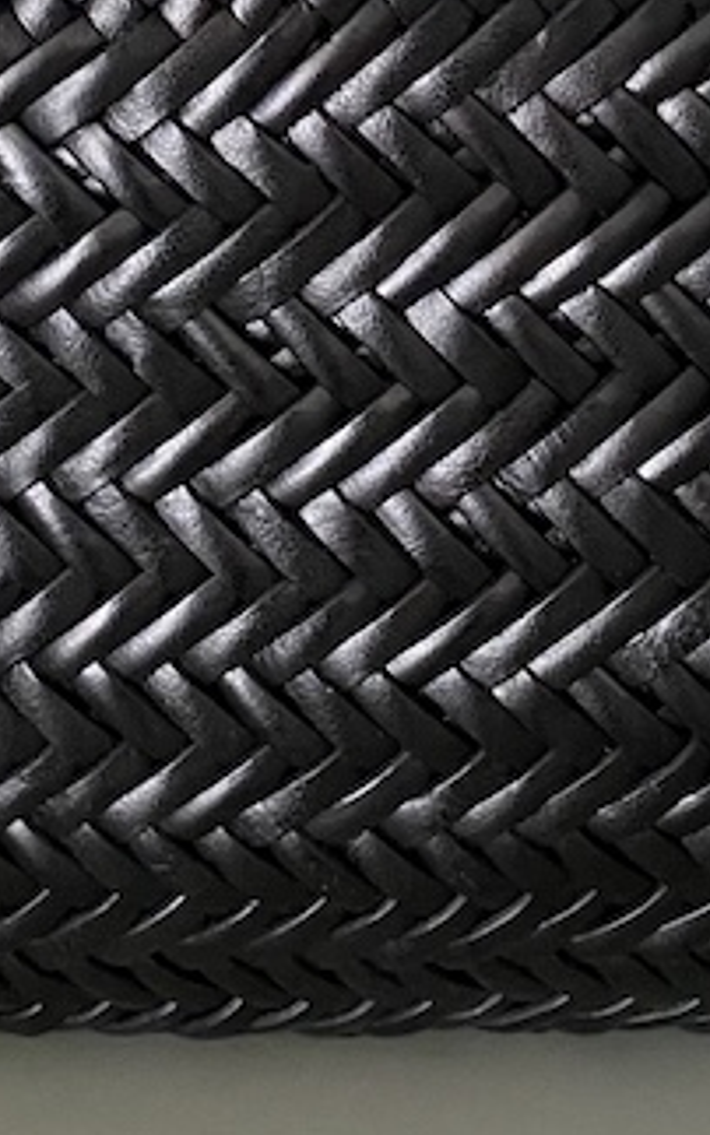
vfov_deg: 20.7
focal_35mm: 91
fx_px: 2816
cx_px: 376
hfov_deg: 14.4
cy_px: -357
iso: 320
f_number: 1.8
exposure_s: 1/60
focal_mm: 4.25
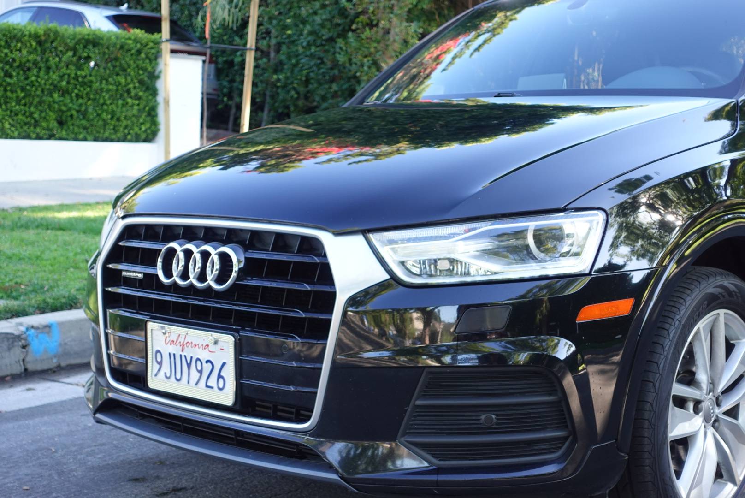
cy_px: 249
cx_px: 372
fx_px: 1160
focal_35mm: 56
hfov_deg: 35.6
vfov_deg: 24.2
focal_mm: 21.08
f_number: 2.8
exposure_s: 1/100
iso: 200
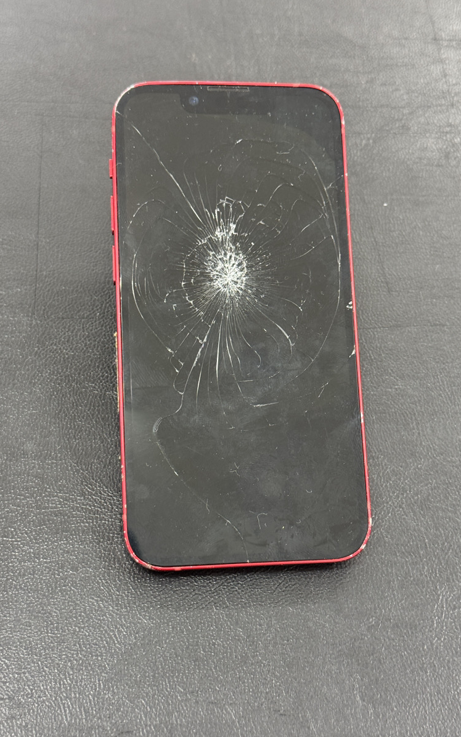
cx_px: 237
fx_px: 1025
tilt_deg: -60.4
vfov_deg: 39.6
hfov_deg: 25.3
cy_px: 368
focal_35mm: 51
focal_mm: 6.76
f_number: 1.78
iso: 200
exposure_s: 1/60
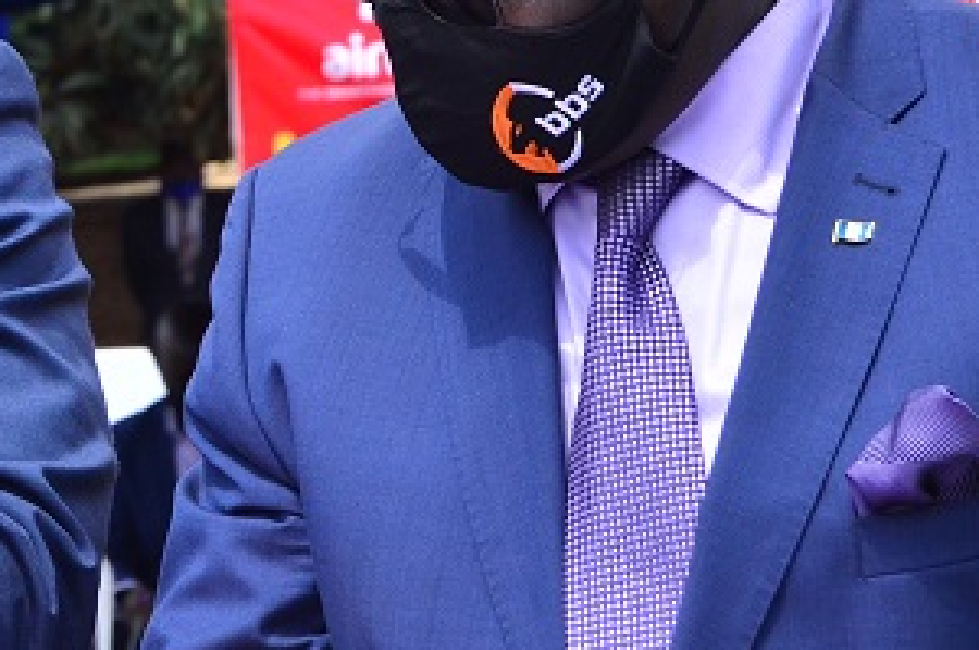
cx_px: -447
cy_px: 82
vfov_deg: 5.5
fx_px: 6720
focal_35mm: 248
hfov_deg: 8.2
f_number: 8
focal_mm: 55
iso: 400
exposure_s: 1/640
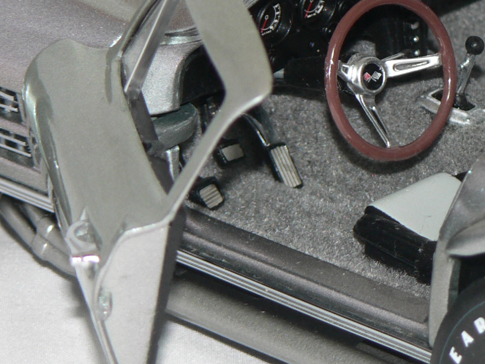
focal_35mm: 336
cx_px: 393
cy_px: 109
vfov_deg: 4.4
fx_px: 4709
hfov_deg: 5.9
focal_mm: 21.6
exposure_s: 1/60
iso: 80
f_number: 3.2
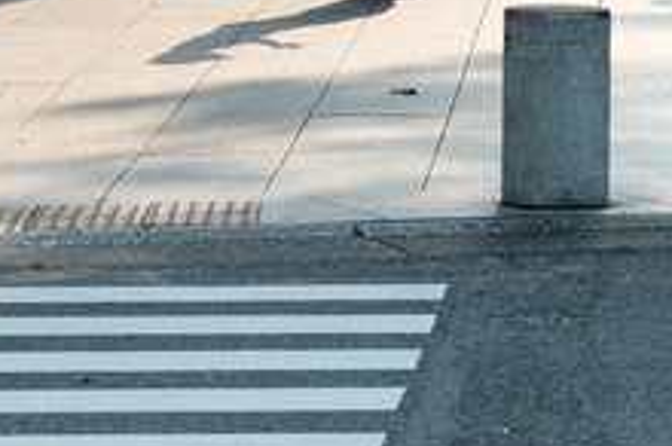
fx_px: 6486
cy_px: -330
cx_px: 229
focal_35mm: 348
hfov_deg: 5.9
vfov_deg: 3.9
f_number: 5
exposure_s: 1/680
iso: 400
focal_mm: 65.2
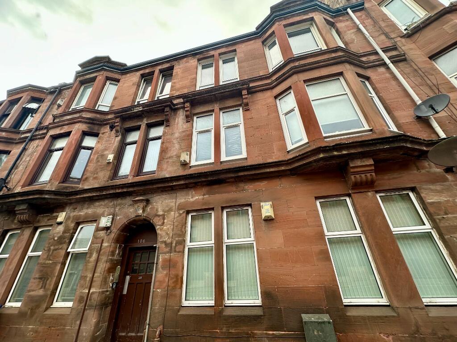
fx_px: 185
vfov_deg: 85.7
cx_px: 228
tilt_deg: +27.3
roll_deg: +2.5
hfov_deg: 102.1
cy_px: 171
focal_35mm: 14
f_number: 2.2
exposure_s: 1/272
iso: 40
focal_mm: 2.22
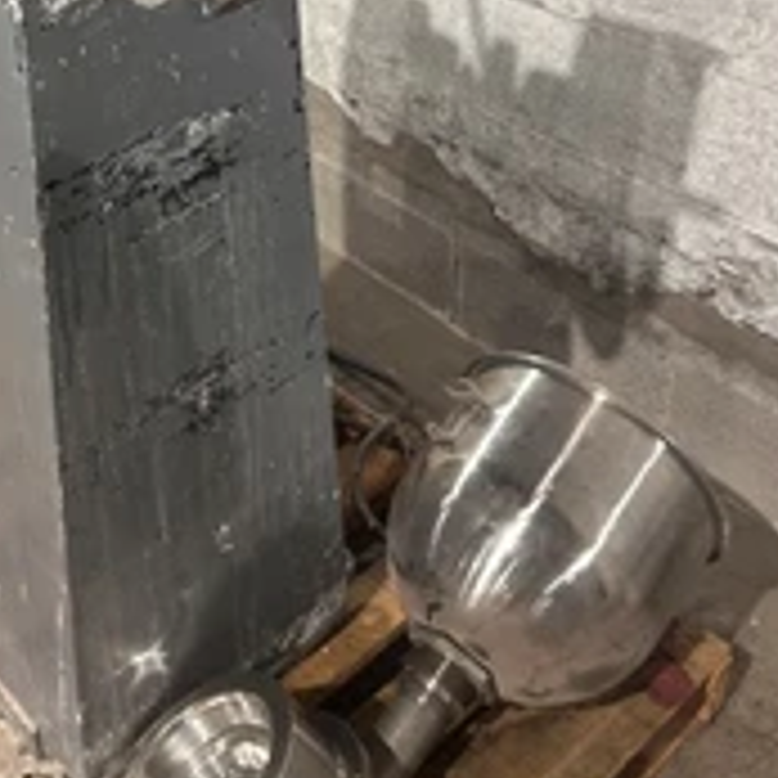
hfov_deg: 34.3
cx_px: 256
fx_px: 1246
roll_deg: +3.1
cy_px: 126
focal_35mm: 49
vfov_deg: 33.4
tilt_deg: -27.5
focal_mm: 6.86
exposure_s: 1/60
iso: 320
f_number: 1.78
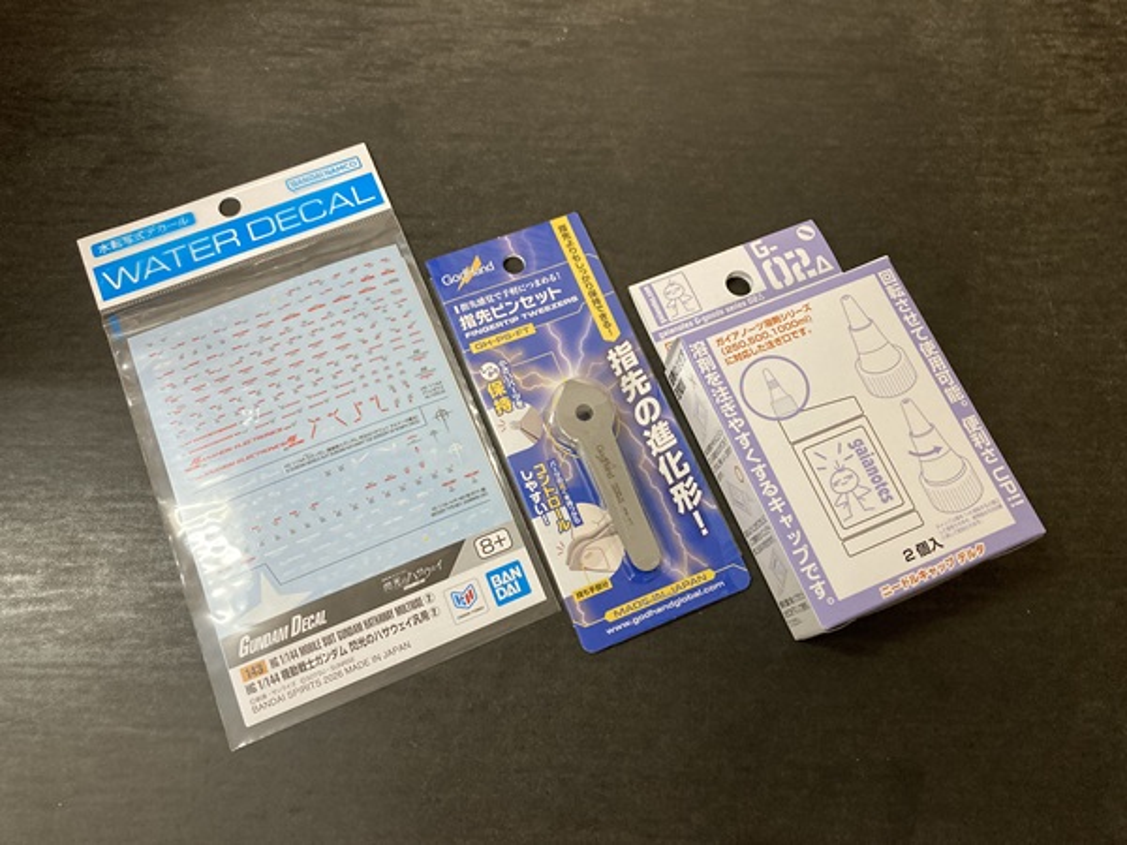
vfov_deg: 49.7
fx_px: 912
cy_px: 422
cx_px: 564
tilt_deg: -71.6
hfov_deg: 63.4
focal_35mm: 28
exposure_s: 1/60
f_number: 1.8
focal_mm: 3.99
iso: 200
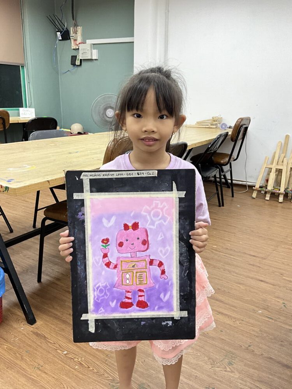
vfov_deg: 61.7
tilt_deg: -17.3
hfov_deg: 48.2
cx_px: 146
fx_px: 326
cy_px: 194
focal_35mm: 29
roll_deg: -1.3
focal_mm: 3
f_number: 1.8
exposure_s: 1/122
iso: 64
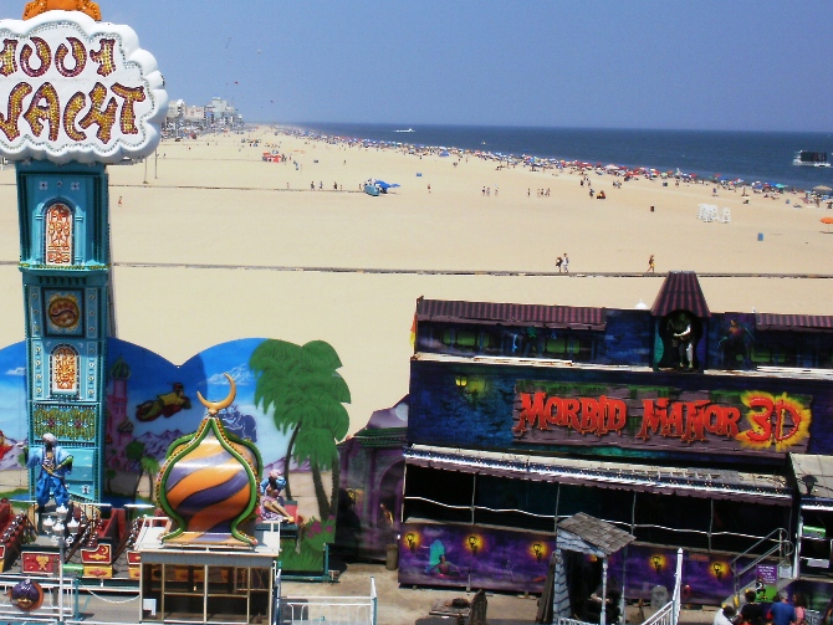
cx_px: 236
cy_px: 199
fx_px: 1324
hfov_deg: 34.4
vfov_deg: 26.4
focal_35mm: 55
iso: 100
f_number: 5.6
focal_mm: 6.3
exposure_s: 1/800
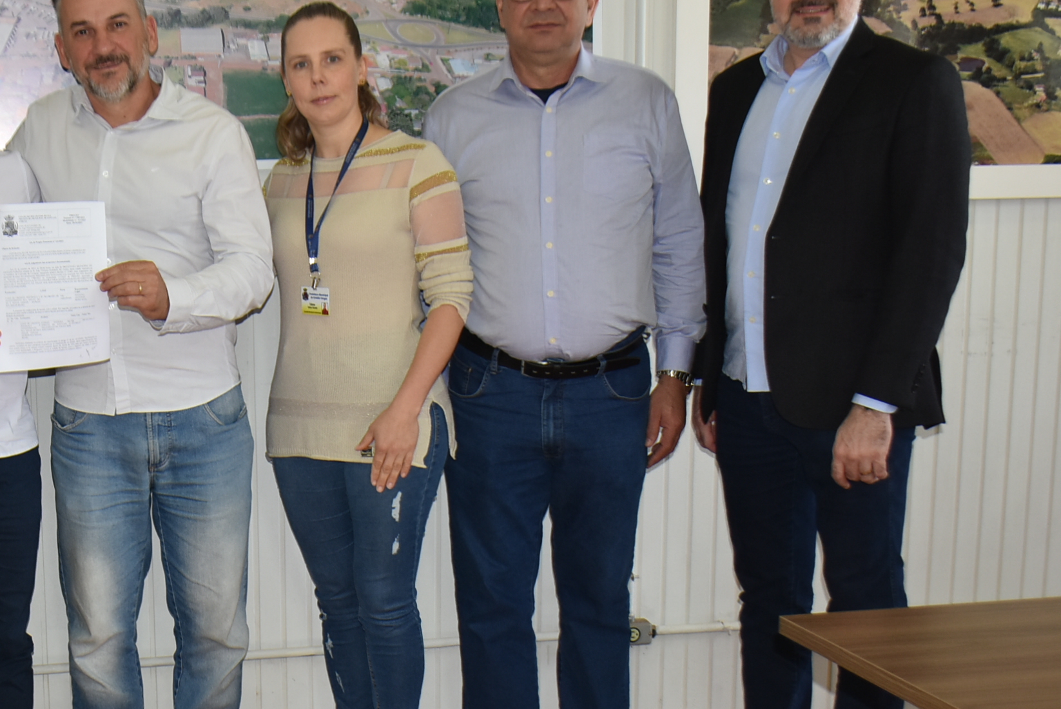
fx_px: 1770
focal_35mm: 60
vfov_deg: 22.6
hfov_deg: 32.3
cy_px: 404
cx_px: 190
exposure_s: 1/60
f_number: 3.5
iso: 450
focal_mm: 22
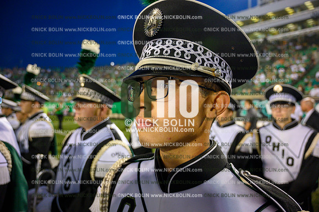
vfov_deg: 53.1
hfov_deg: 73.8
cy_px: 106
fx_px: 213
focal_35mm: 24
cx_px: 160
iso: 2000
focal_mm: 24
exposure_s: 1/200
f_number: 4
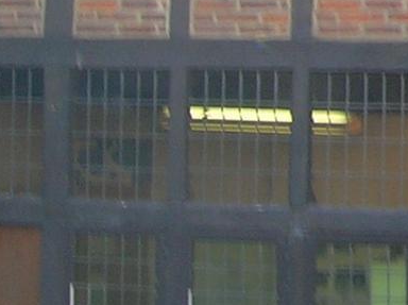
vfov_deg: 8.4
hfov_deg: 10.8
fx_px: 2001
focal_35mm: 170
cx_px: 777
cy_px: -264
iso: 50
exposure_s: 1/17.6
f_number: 4.9
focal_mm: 5.7
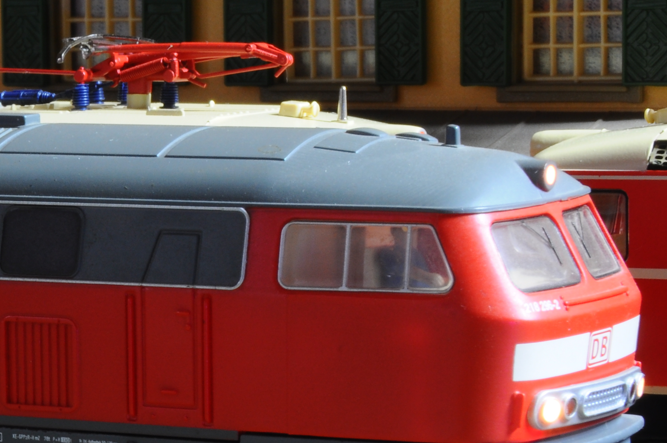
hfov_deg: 8.0
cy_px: 356
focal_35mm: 254
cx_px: -127
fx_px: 4700
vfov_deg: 5.4
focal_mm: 70
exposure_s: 13
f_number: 36
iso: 200
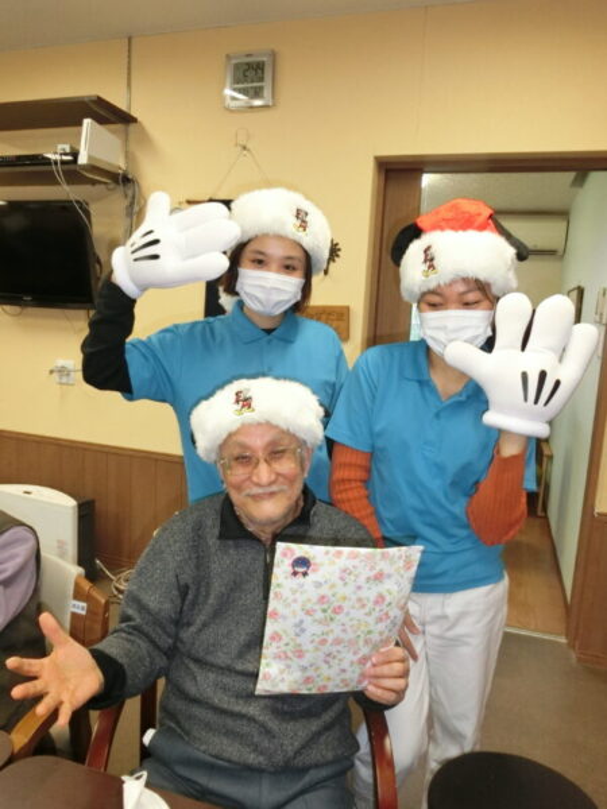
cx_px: 304
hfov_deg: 54.9
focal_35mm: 25
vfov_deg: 69.4
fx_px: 585
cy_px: 404
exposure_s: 1/50
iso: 400
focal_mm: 4.5
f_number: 3.5
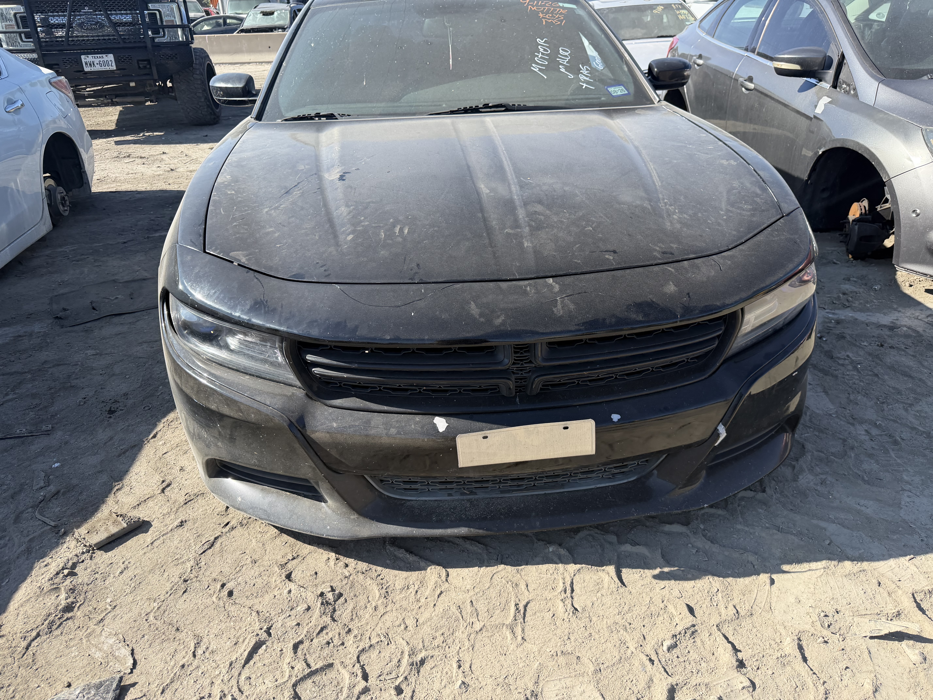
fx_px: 647
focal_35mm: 24
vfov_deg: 56.8
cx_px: 466
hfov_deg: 71.6
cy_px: 350
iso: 100
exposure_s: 1/2907
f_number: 1.78
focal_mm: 6.76
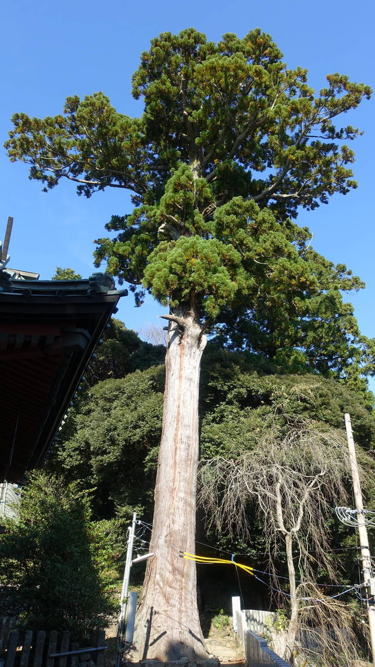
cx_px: 190
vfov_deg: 71.9
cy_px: 344
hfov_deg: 44.4
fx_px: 459
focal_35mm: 26
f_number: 5.6
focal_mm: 8.8
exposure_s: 1/160
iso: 125
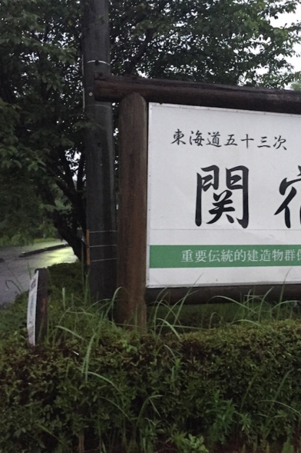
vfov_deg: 47.4
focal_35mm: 41
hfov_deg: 31.8
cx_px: 240
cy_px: 225
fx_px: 515
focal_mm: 4.15
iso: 250
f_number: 2.2
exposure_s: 1/15
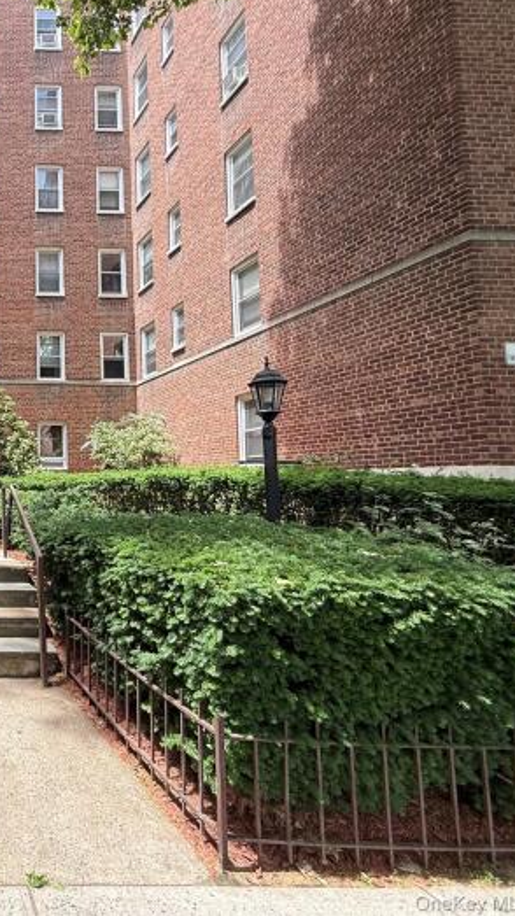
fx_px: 510
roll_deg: -1.2
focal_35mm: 21
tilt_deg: +6.3
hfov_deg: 39.8
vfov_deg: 83.8
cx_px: -91
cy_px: 445
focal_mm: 2.22
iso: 50
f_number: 2.2
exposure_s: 1/248
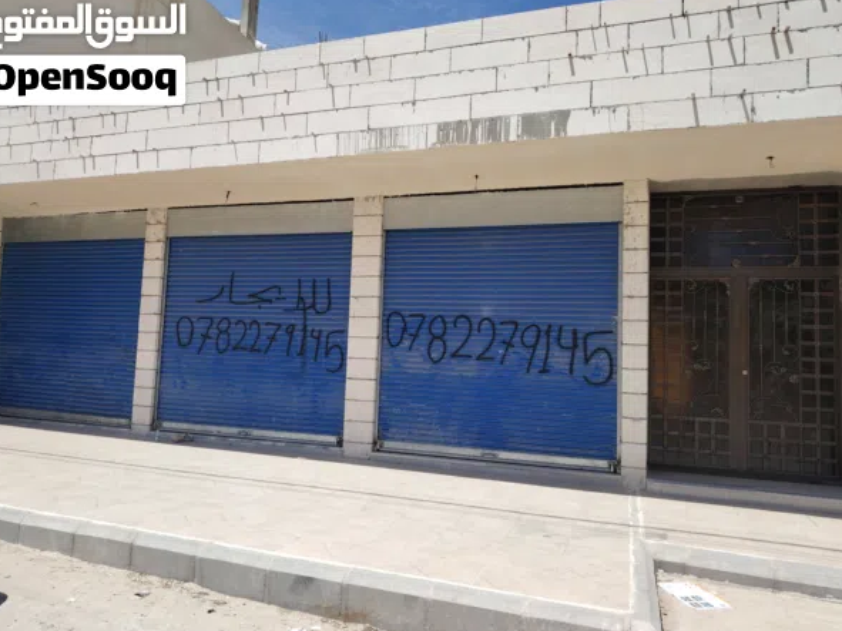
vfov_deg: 53.0
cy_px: 311
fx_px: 632
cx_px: 400
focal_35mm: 26
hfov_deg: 67.3
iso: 100
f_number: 1.75
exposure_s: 1/997
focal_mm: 5.25
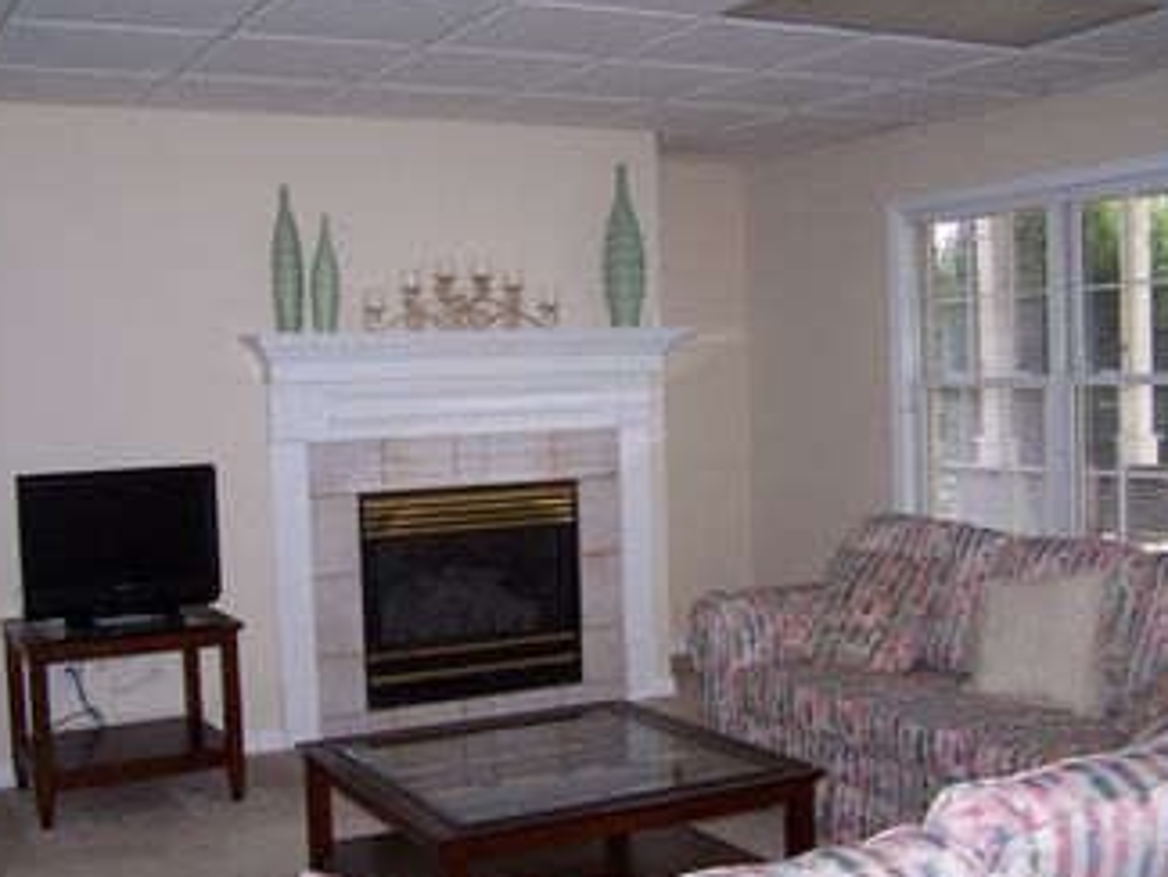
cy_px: 478
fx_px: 1451
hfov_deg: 43.8
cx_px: 553
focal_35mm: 43
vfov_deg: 33.6
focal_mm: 6.3
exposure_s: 1/60
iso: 140
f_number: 2.8
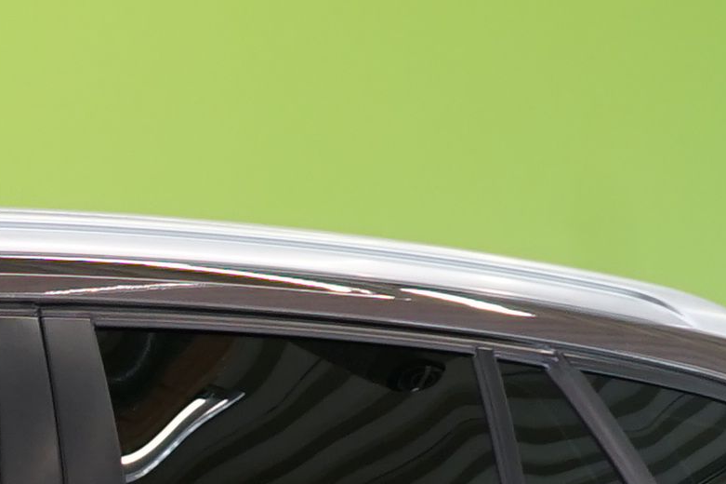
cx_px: -958
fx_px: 5422
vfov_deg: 5.0
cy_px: 1147
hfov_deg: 7.2
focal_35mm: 269
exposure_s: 1/40
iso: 400
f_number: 6.3
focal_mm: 35
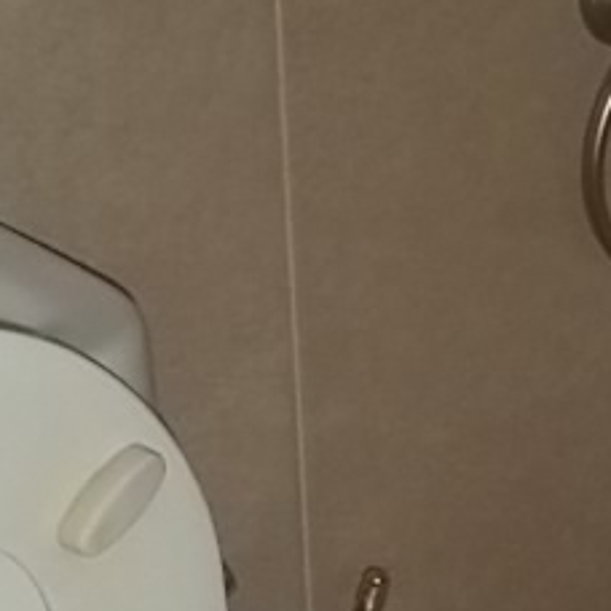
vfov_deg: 9.5
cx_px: 788
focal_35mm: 179
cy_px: 930
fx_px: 3575
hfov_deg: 9.6
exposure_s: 1/30
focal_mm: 6.5
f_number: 3.1
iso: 160
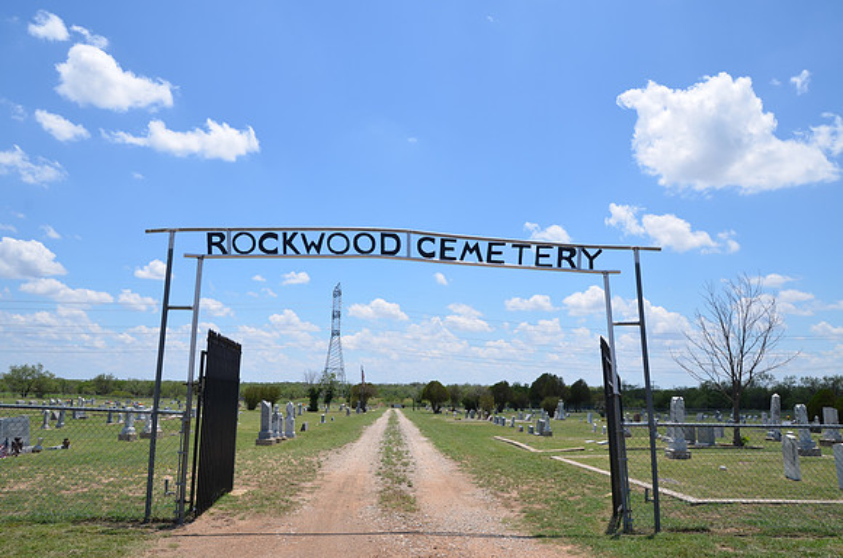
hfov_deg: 70.6
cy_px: 279
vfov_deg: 50.2
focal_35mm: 26
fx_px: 596
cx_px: 422
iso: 100
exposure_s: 1/320
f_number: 9
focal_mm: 17
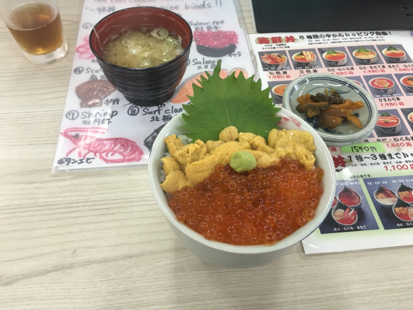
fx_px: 346
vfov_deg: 48.2
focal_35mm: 29
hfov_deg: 61.7
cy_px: 155
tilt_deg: -52.3
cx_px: 206
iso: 25
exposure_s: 1/15
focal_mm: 4.15
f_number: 2.2
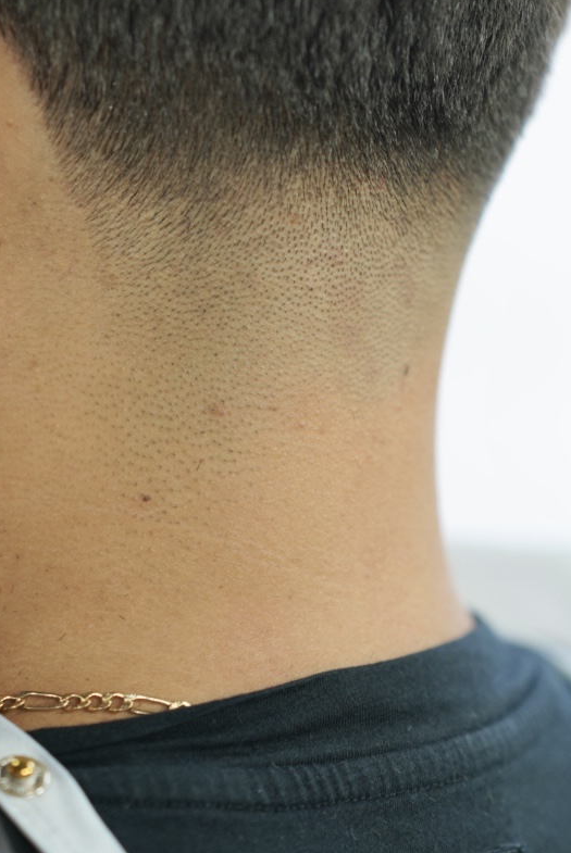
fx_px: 4154
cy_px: 246
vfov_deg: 11.7
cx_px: 37
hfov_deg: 7.8
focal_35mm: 175
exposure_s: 1/100
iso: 100
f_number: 2
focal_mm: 85
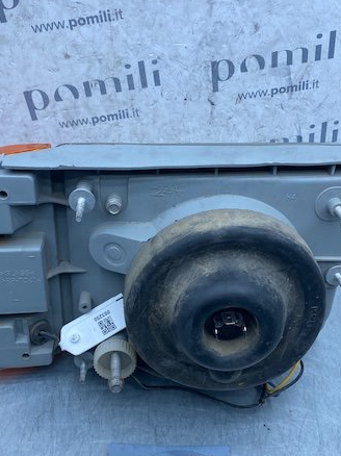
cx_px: 164
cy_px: 259
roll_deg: -4.8
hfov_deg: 37.7
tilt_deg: -42.3
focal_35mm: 38
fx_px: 500
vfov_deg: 48.9
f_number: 1.8
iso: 32
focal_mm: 4.25
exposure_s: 1/681
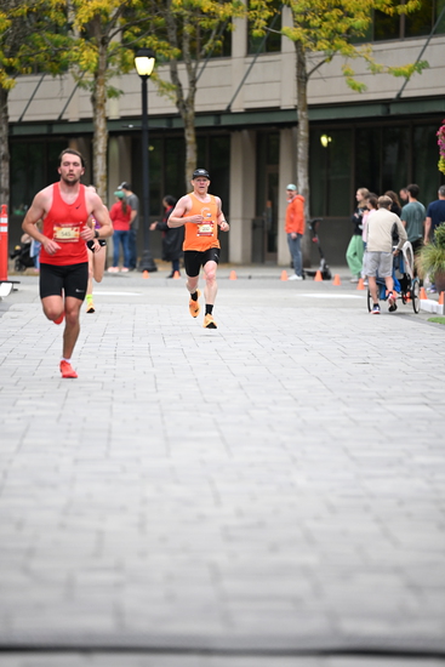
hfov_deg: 6.9
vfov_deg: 10.3
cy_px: 334
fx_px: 3706
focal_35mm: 200
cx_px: 222
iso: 1600
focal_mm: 200
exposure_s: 1/1000
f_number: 2.8
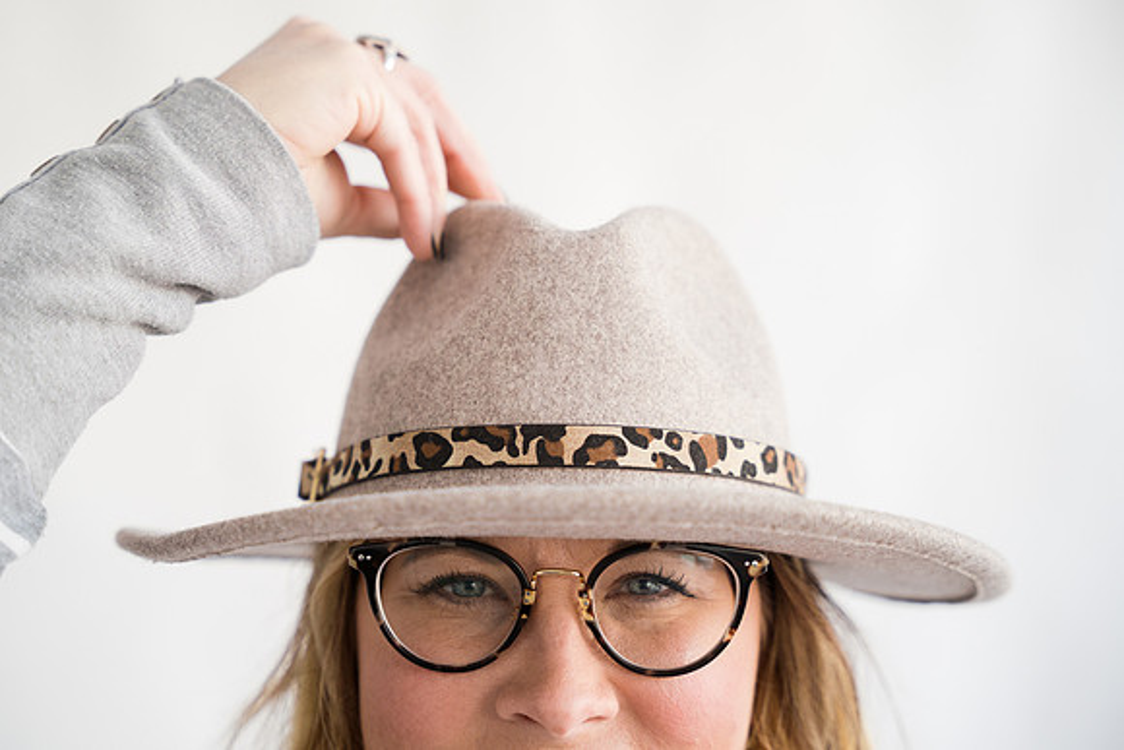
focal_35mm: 78
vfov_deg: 17.4
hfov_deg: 25.9
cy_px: 342
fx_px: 2446
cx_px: 498
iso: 1250
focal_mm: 70
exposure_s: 1/500
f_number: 2.8
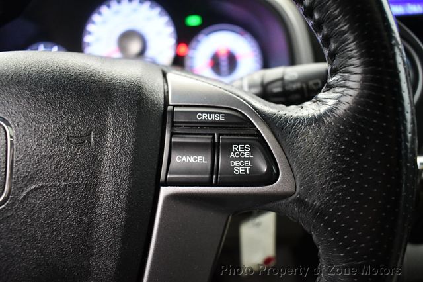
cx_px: 212
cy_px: 141
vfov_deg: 47.9
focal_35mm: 27
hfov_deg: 67.4
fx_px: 317
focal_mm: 18
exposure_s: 1/60
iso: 4500
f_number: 3.5
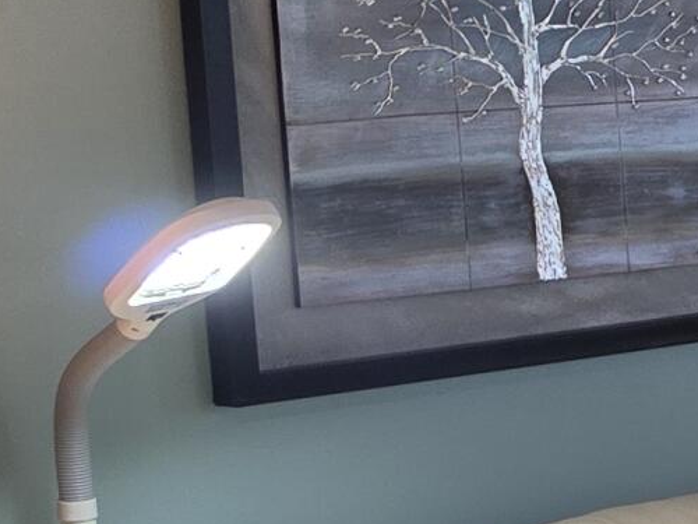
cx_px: 1952
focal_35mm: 138
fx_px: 2783
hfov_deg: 10.8
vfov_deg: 10.7
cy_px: 348
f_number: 1.4
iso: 80
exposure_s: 1/120
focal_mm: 6.5
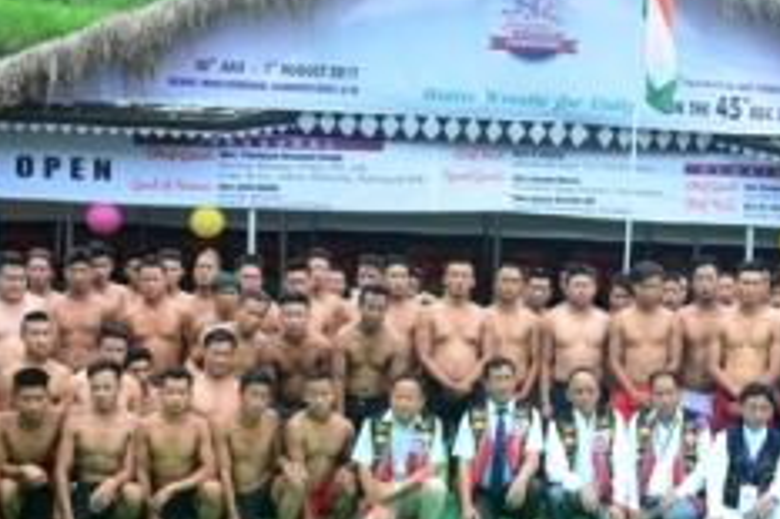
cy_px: 340
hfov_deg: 37.5
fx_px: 1126
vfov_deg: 25.8
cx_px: 556
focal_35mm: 52
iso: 100
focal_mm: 18
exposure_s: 1/100
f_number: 5.6
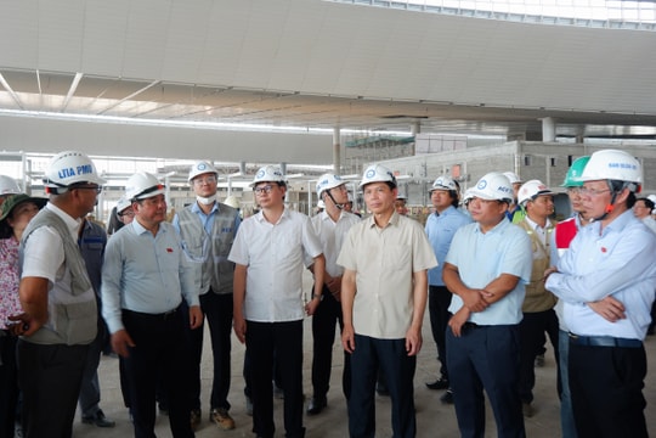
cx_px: 328
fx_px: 437
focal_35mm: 24
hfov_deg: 73.7
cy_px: 219
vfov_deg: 53.1
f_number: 4
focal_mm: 16
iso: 250
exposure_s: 1/25
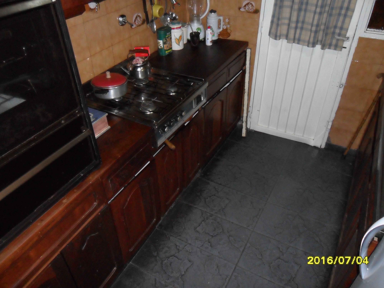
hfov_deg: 65.3
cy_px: 144
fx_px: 300
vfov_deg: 51.4
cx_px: 192
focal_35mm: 27
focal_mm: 4.9
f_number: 3.5
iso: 400
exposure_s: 1/45
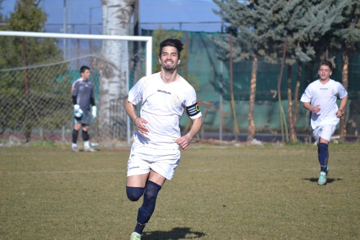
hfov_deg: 7.2
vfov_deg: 4.8
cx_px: 180
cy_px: 120
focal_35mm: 285
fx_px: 2850
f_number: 6.3
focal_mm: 190
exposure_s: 1/1600
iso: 400
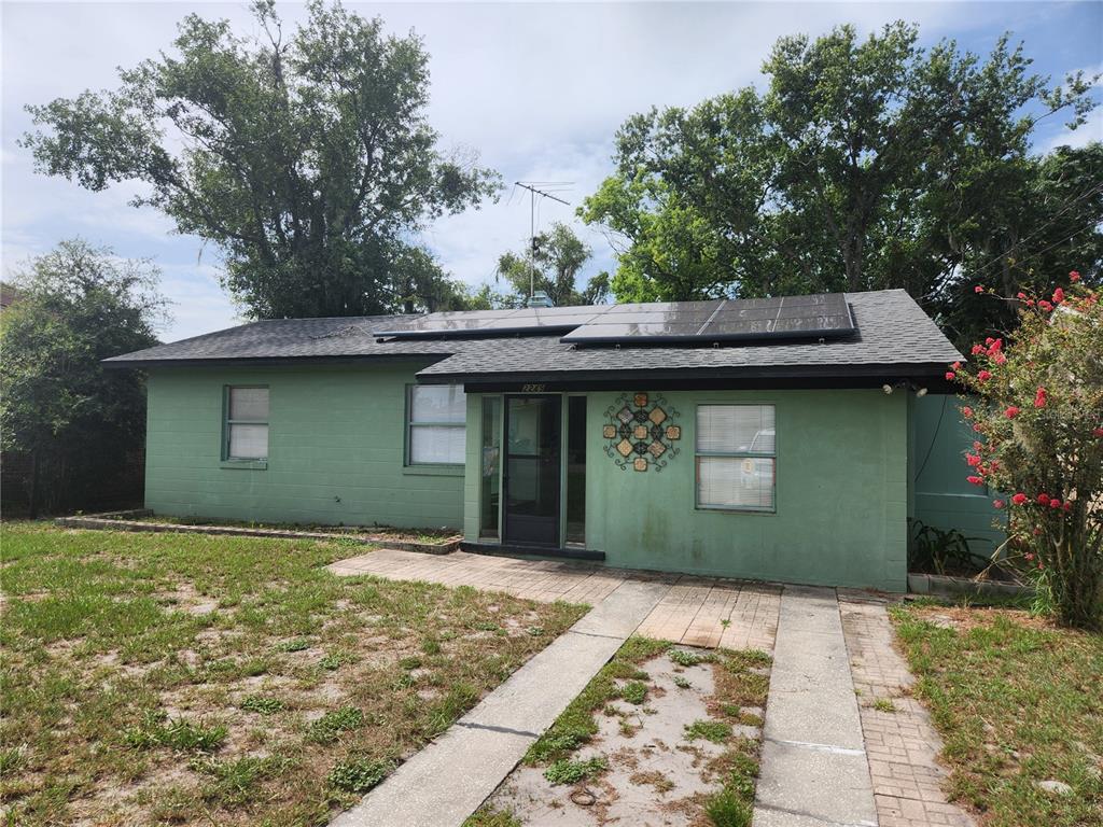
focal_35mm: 23
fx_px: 733
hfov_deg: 73.9
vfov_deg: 58.9
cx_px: 552
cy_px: 414
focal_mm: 5.4
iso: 20
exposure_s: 1/1737
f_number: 1.8
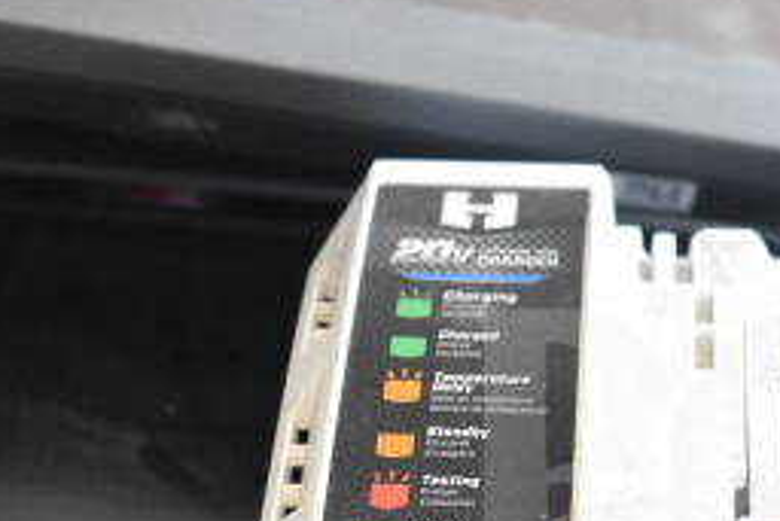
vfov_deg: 15.0
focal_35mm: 89
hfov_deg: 22.1
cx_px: 743
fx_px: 1933
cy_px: 550
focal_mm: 25
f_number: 5
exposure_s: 1/100
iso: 1600
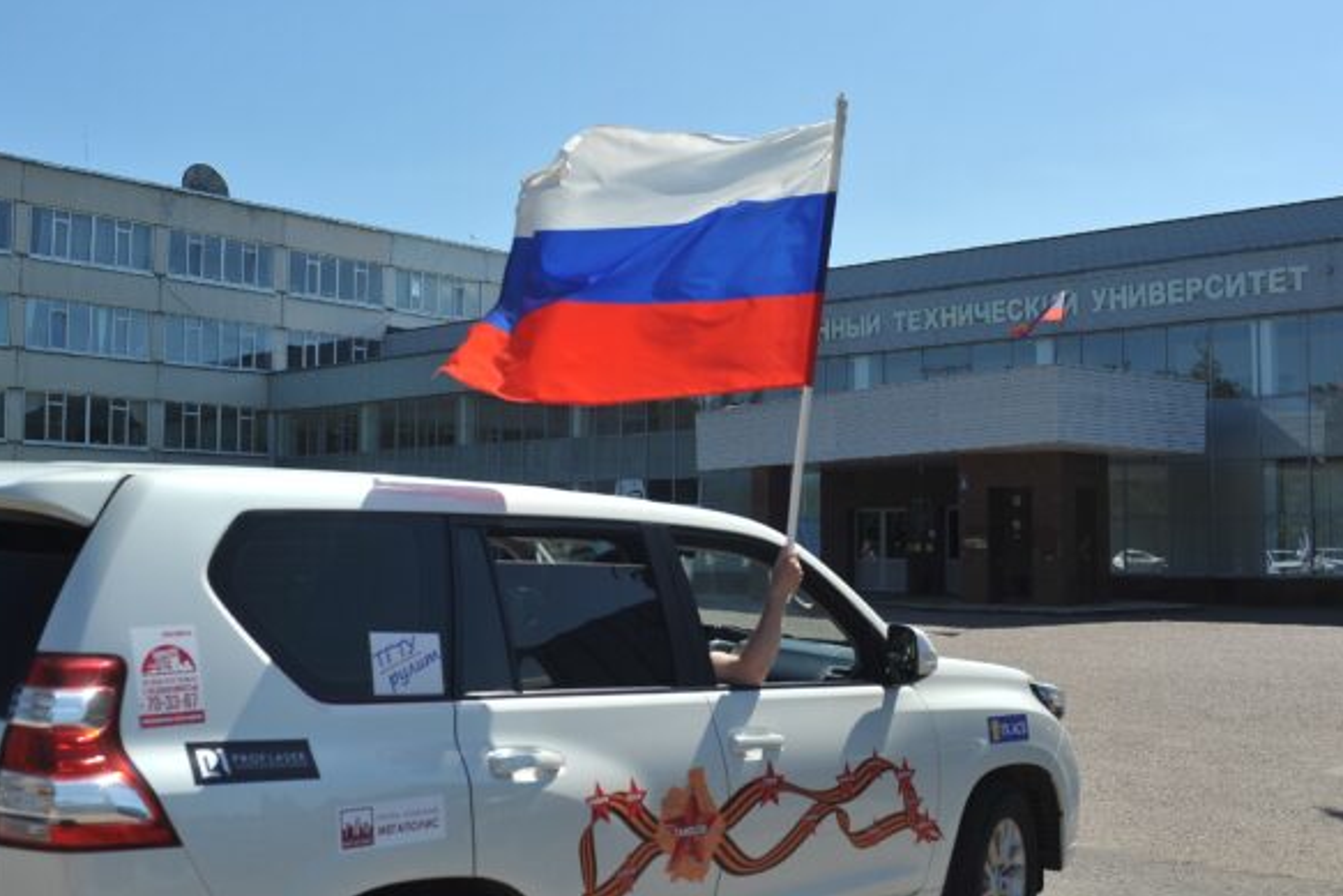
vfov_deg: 36.9
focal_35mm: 36
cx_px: 680
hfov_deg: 53.1
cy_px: 438
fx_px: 1343
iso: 200
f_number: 5.6
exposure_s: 1/1000
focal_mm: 35
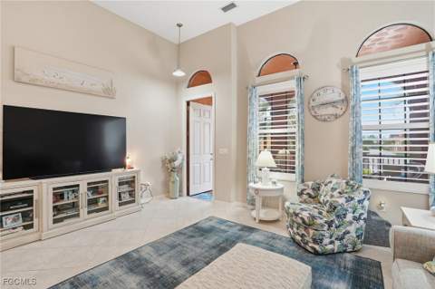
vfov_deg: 73.6
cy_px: 144
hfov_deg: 96.8
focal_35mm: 16
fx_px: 193
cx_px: 218
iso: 200
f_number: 9
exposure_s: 1/8
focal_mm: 16
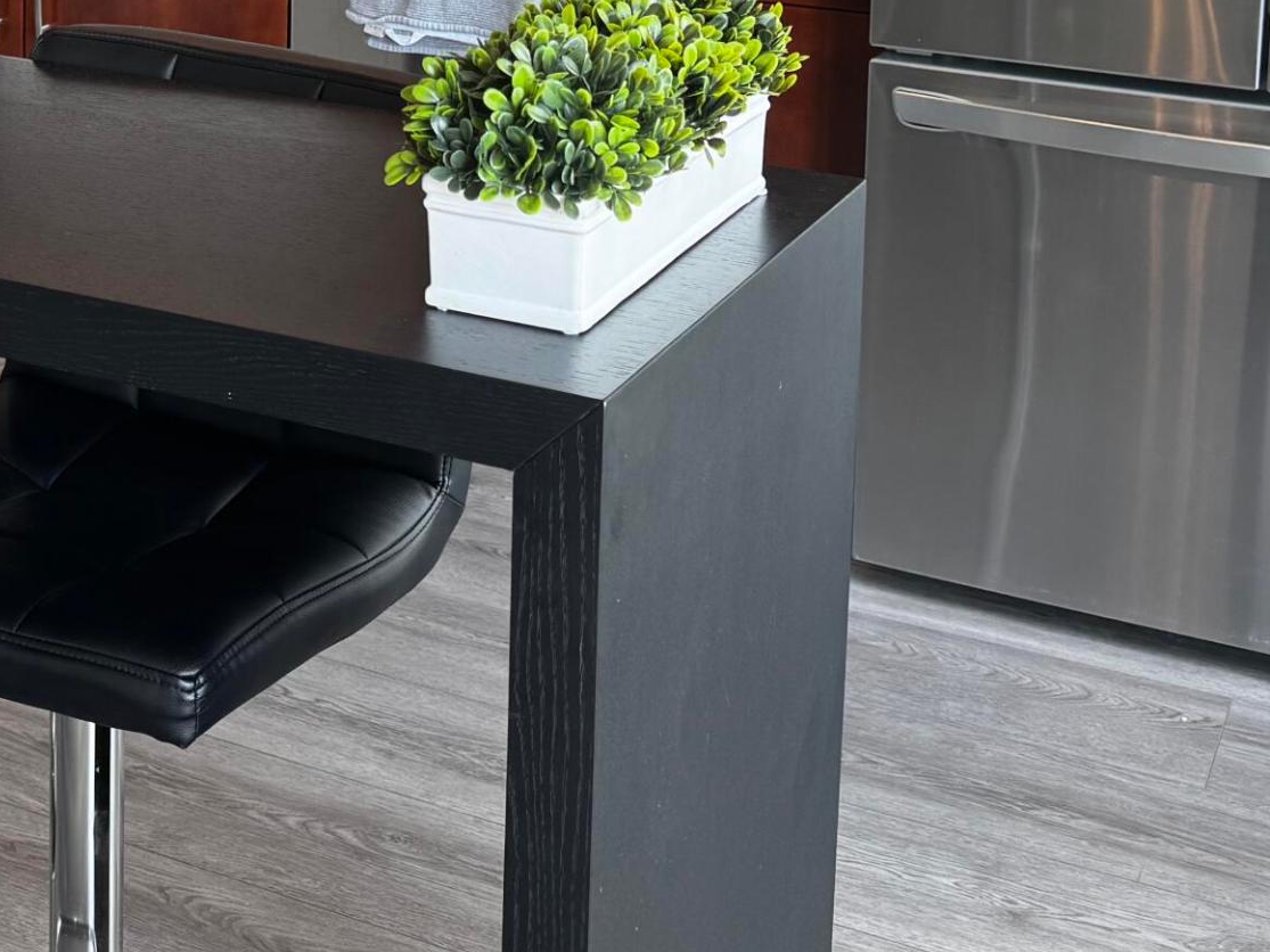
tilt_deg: -8.5
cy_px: -122
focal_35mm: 62
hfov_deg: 30.4
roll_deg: -0.9
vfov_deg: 22.2
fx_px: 2274
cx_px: 231
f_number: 1.78
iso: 80
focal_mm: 6.76
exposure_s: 1/120
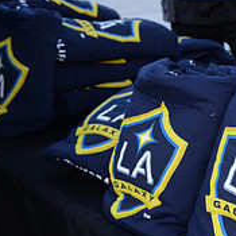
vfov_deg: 18.0
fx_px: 740
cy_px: 171
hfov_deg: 16.1
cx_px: 383
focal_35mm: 96
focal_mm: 34
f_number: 7.1
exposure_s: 1/100
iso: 800
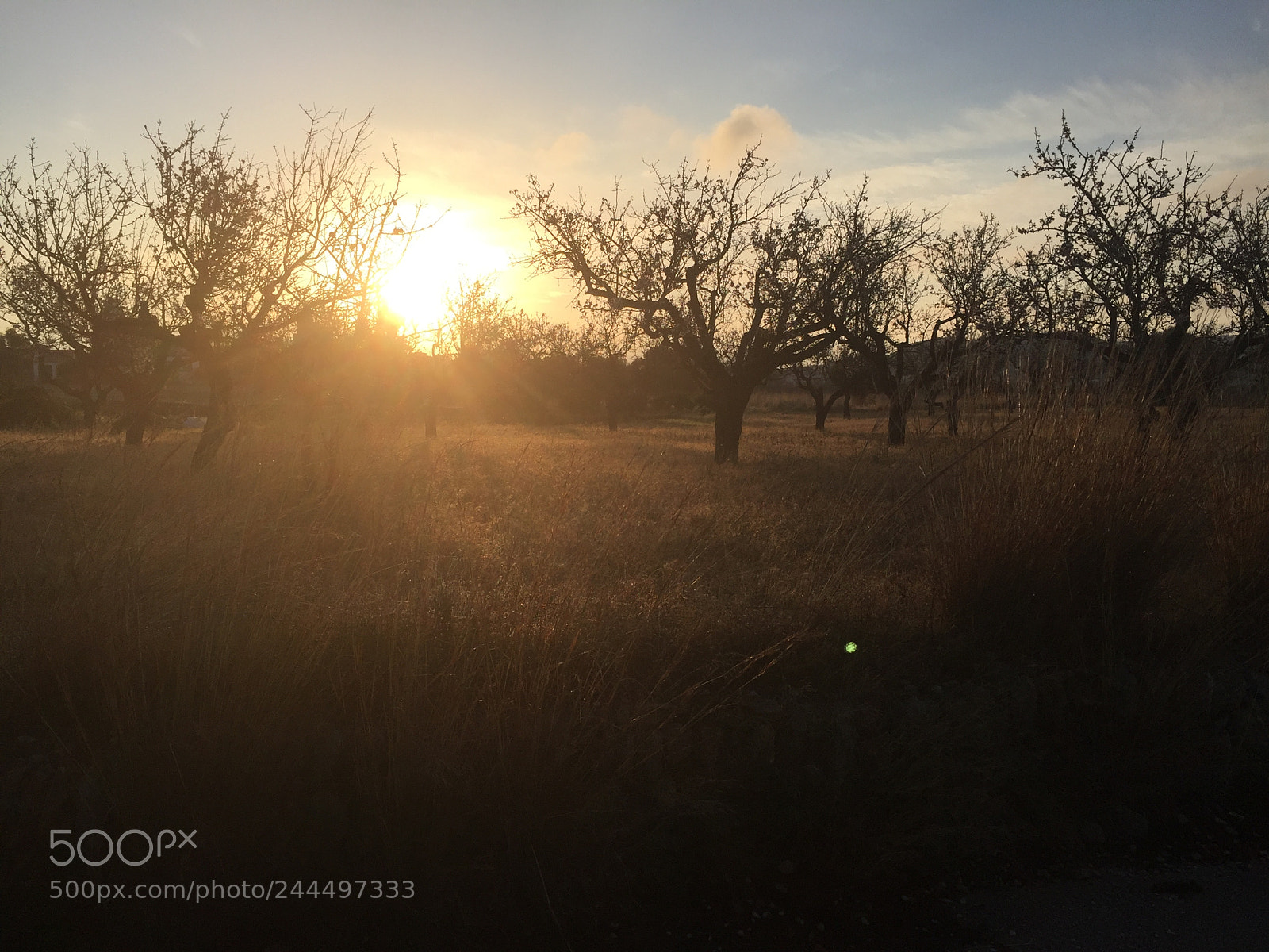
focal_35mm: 29
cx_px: 634
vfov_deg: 48.2
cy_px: 476
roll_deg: +1.0
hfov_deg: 61.7
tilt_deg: -4.1
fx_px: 1063
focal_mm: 4.15
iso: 32
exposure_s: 1/2825
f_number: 2.2
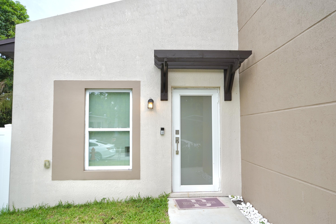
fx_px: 261
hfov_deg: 65.5
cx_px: 168
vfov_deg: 46.4
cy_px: 112
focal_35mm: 28
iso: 250
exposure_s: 1/125
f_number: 6.3
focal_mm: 28
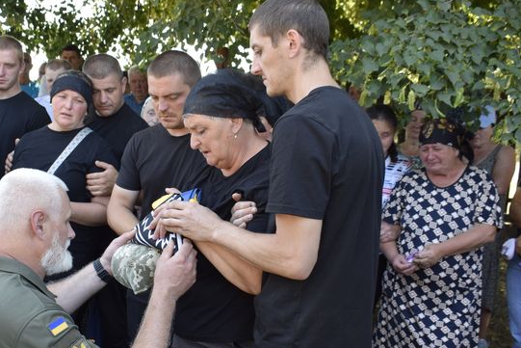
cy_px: 224
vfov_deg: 30.6
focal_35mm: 44
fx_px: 632
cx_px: 193
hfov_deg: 44.4
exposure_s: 1/125
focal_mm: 21
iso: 400
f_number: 5.6
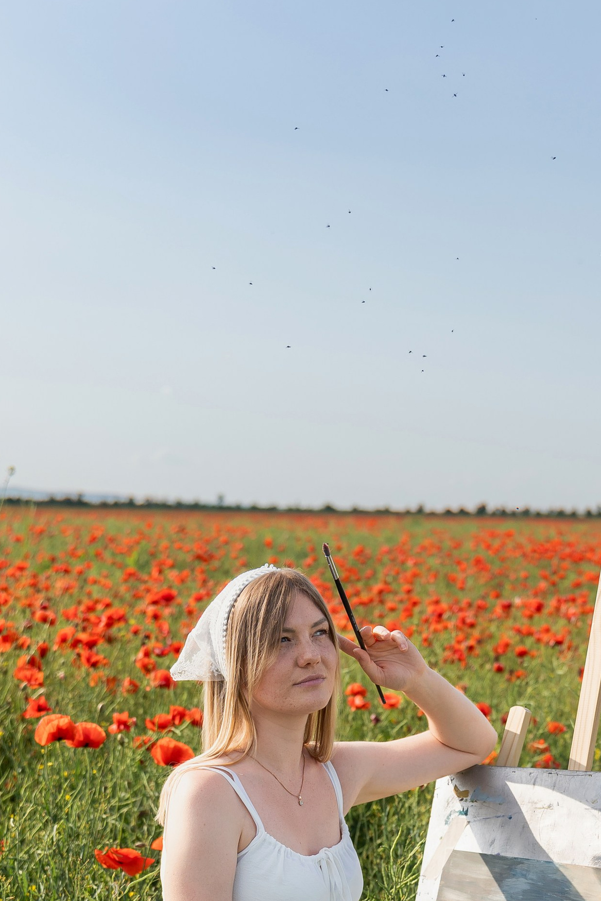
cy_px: 890
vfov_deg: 24.6
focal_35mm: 79
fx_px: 1978
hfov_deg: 17.2
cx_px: 433
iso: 100
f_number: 3.2
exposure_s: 1/800
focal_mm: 36
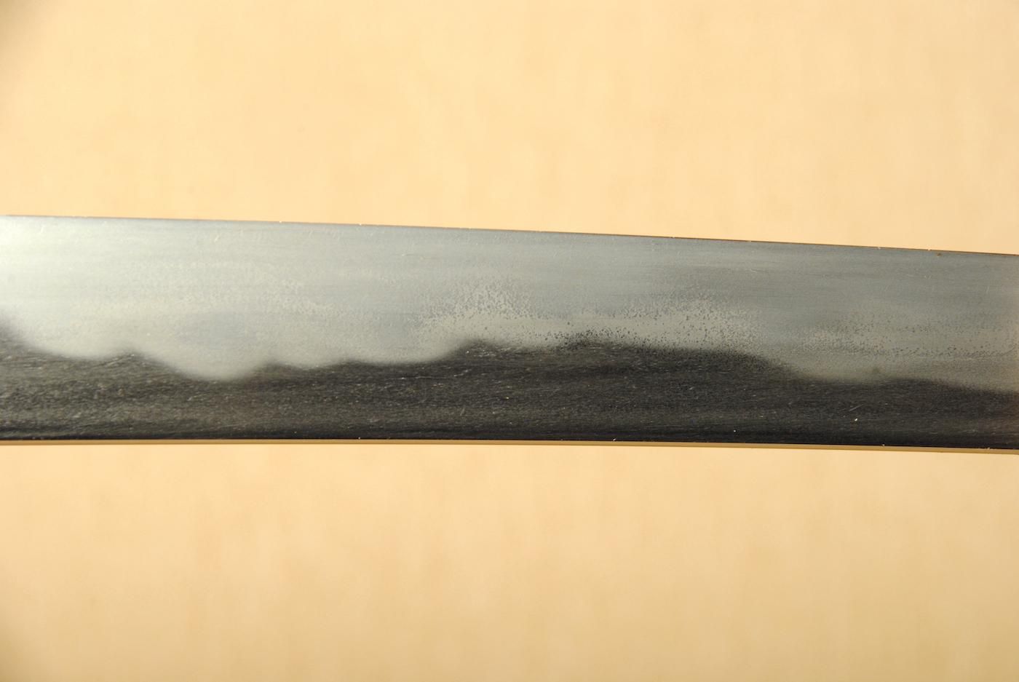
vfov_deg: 6.8
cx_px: 510
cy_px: 341
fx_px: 5738
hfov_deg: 10.1
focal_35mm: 202
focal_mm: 135
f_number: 11
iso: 400
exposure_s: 1/2
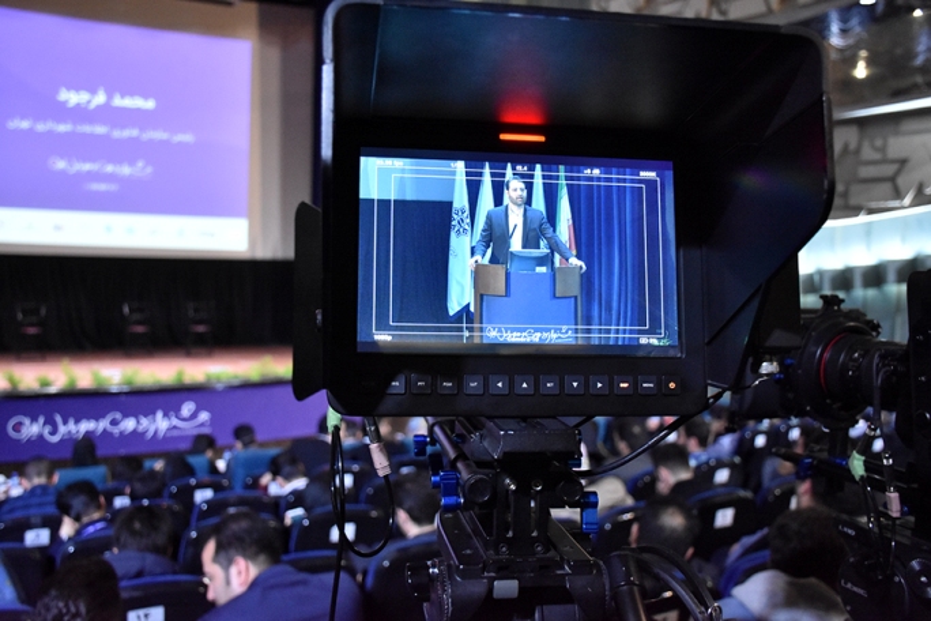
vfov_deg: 40.0
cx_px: 466
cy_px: 310
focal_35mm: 33
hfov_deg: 57.2
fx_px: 853
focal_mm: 22
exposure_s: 1/80
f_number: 4
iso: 2500
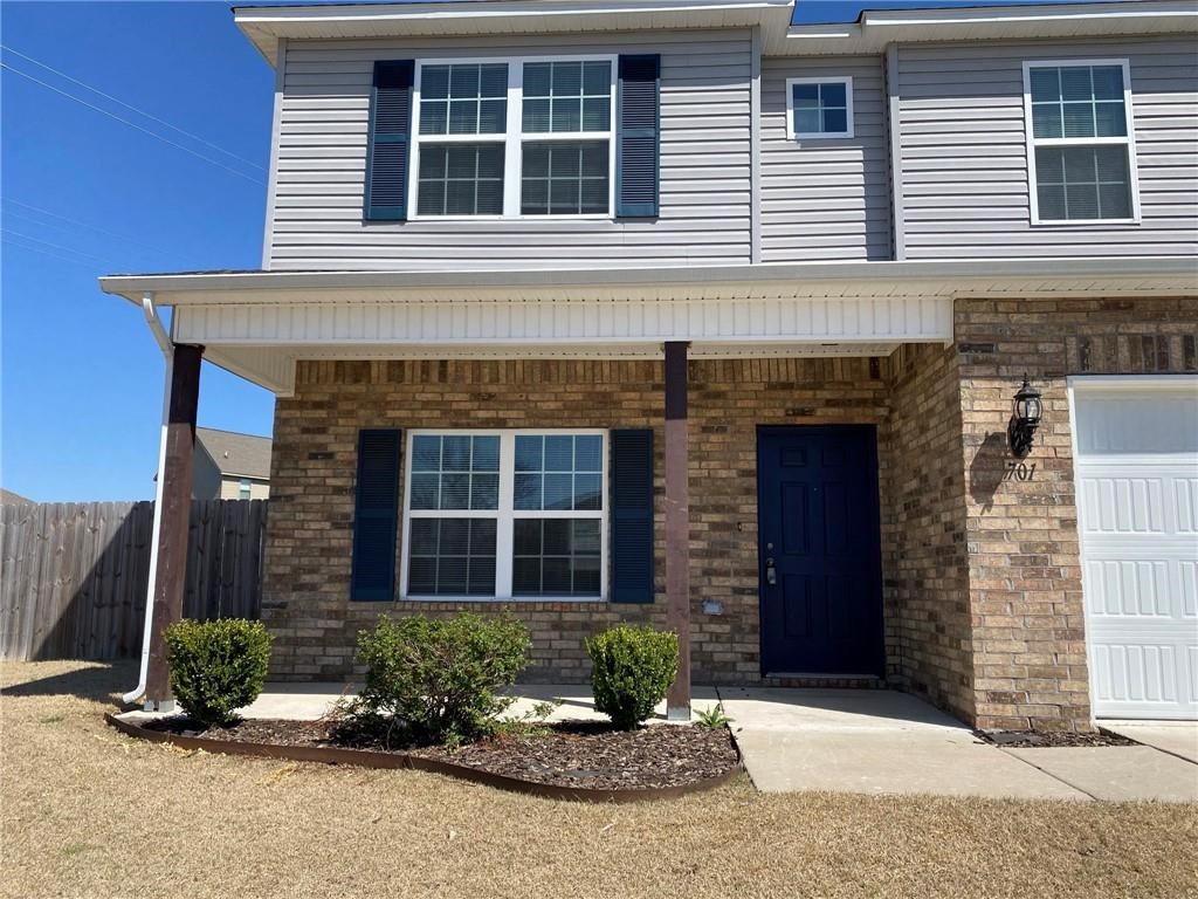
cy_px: 450
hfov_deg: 67.3
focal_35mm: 26
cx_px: 599
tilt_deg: +7.9
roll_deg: -0.5
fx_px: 900
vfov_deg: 53.1
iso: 32
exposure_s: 1/2890
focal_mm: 4.25
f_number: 1.8
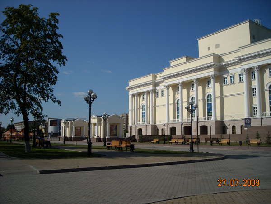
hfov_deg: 52.6
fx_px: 274
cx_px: 136
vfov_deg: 40.7
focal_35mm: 35
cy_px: 102
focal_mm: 5.7
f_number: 5.6
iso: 64
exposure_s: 1/804
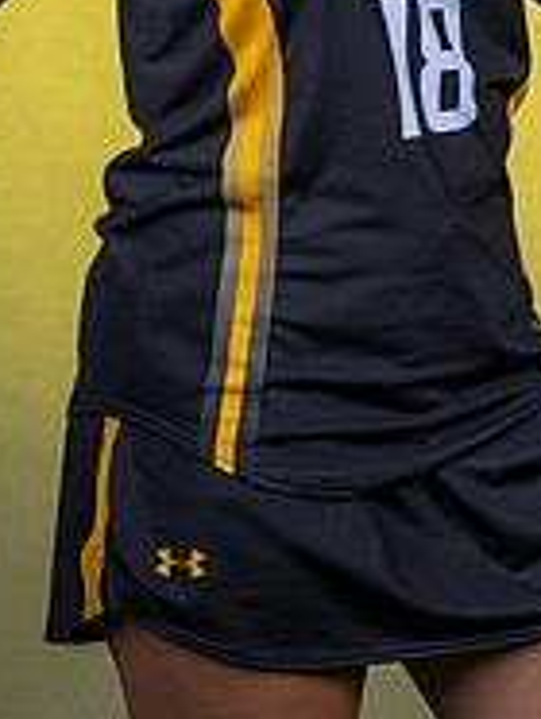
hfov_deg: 7.0
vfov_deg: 9.3
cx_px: 535
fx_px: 4408
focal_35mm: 212
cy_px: 29
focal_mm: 54
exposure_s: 1/160
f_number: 8
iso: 100
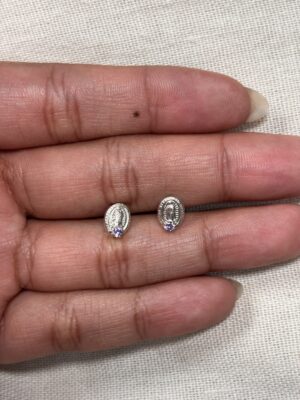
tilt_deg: -75.9
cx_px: 150
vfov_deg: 36.8
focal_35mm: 52
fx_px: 601
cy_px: 200
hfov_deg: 28.0
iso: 40
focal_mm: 5.96
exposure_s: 1/115
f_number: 1.6
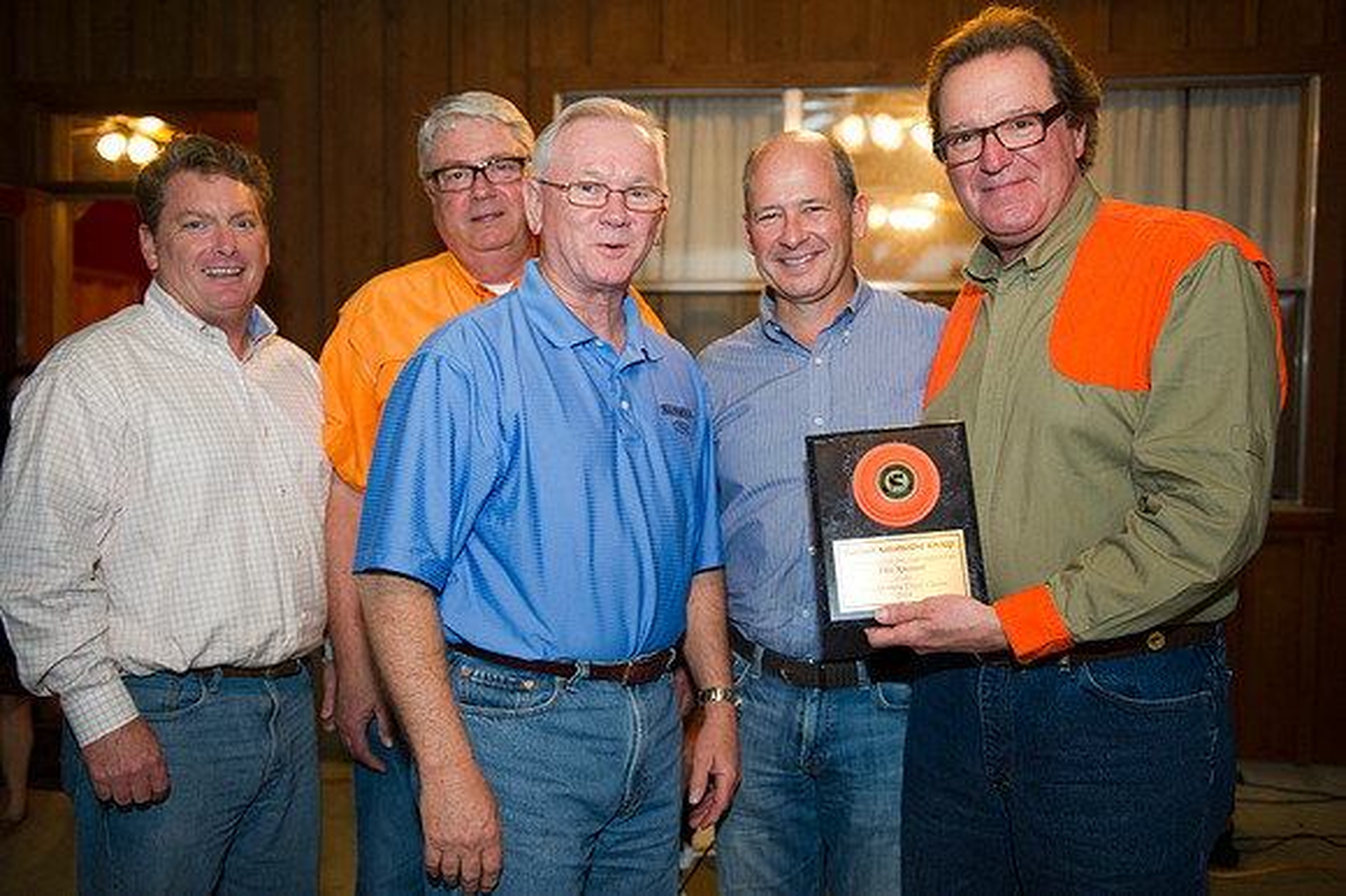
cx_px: 673
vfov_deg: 41.1
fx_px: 1196
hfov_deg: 58.7
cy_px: 448
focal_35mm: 32
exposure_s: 1/60
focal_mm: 32
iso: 800
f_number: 2.8
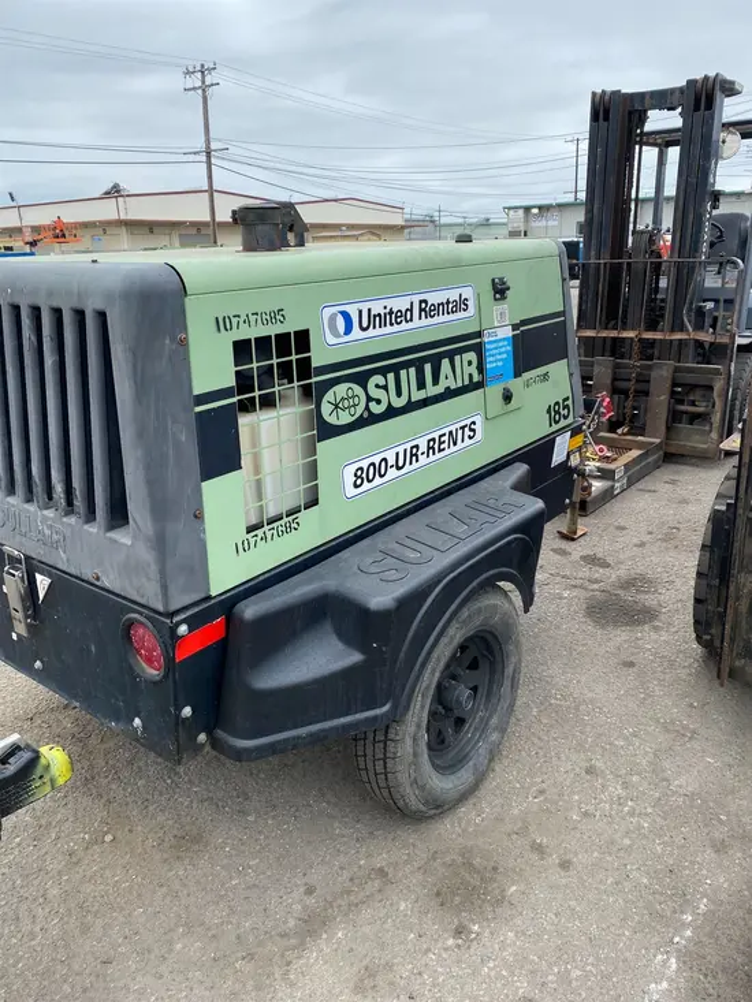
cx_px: 376
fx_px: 753
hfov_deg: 53.1
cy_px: 501
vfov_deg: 67.3
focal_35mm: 26
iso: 32
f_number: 1.8
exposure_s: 1/1608
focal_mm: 4.25
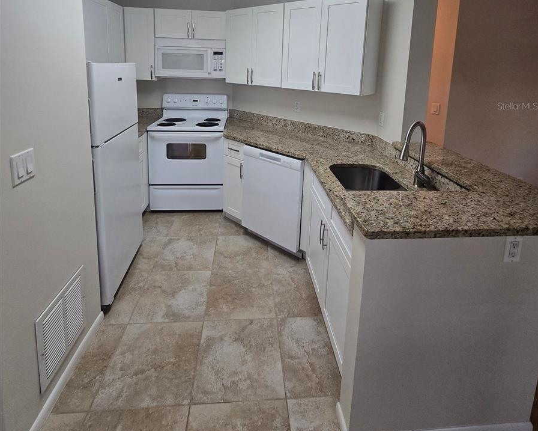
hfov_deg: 89.6
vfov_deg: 71.5
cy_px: 106
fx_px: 271
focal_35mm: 17
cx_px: 270
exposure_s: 1/60
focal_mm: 2.2
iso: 100
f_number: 2.2
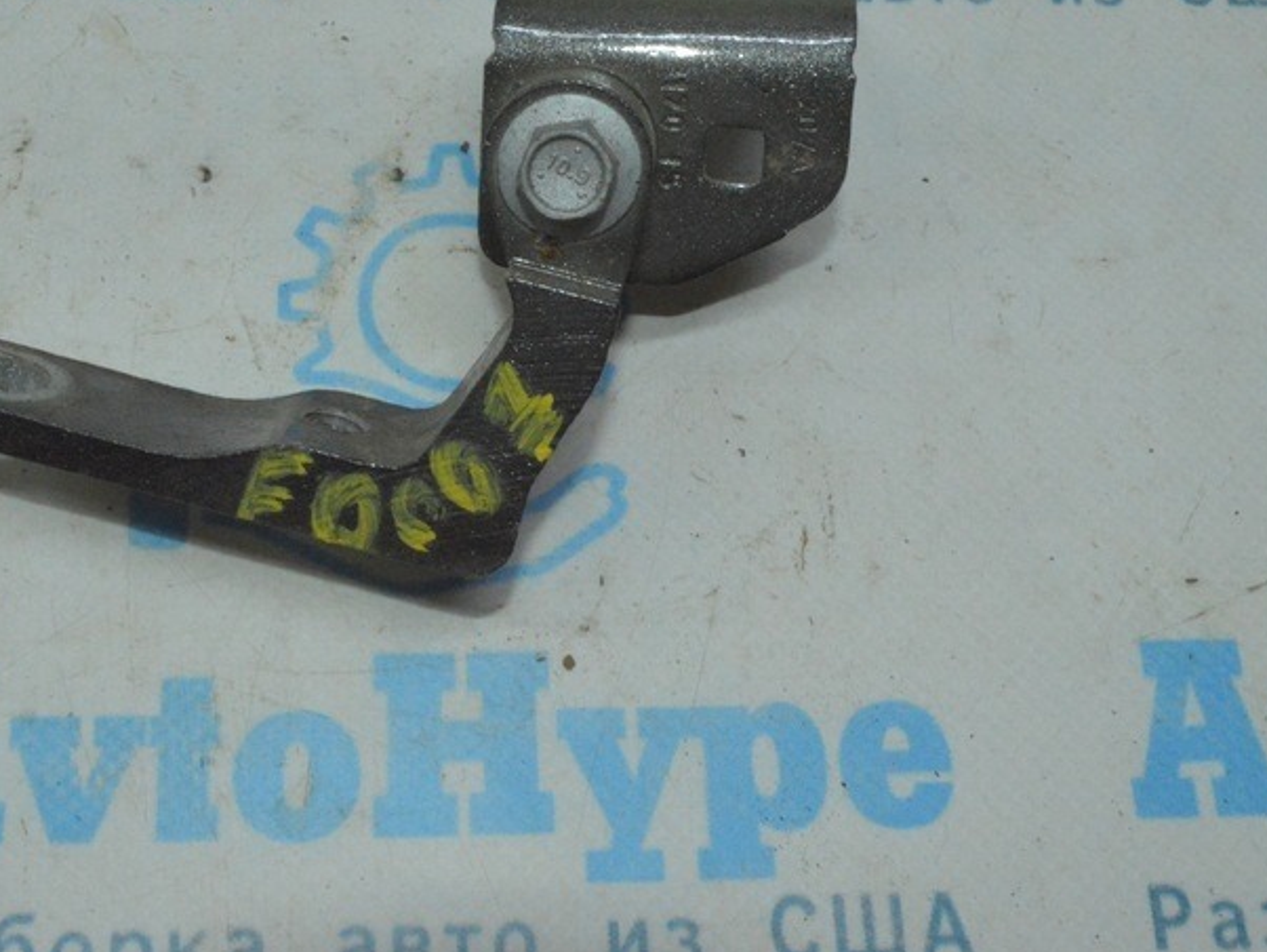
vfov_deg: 29.3
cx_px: 455
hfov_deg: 38.6
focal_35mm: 49
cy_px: 266
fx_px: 1794
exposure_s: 1/60
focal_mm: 20
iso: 4000
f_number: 25
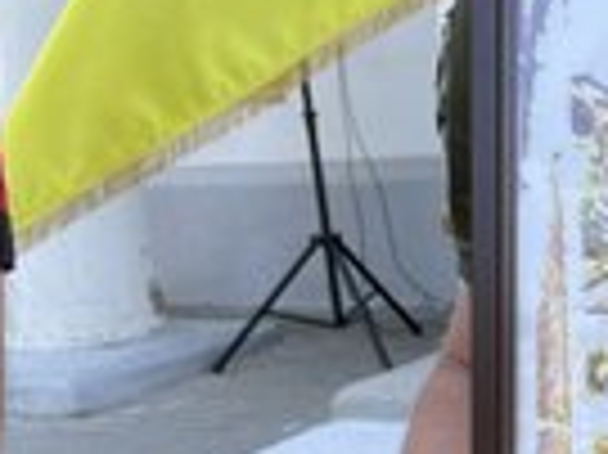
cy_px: 396
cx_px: 716
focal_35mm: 77
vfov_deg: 18.8
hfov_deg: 23.3
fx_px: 1351
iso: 32
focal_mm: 4.2
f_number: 1.6
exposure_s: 1/320
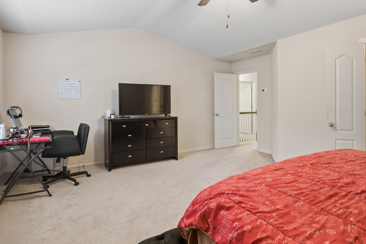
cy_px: 107
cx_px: 205
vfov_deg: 59.3
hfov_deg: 80.9
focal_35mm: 21
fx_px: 213
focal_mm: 10
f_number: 4.5
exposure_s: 1/5
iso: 250
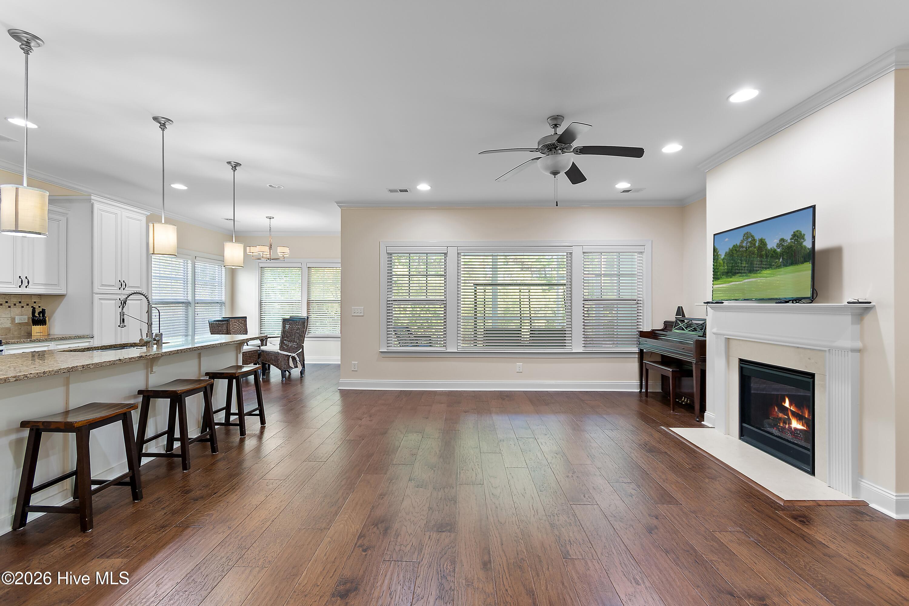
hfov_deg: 100.4
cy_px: 303
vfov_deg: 77.3
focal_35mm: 15
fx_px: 379
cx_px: 454
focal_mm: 10
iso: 100
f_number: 4.5
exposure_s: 1/2
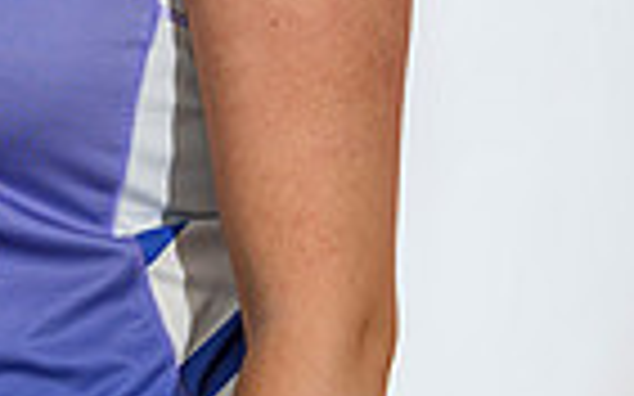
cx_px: -661
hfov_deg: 3.4
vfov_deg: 2.2
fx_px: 10518
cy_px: -286
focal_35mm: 609
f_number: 5
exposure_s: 1/160
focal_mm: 145
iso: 320
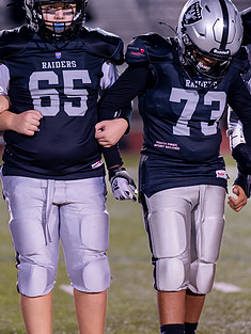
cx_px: 65
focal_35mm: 258
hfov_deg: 5.8
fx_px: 2493
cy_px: 176
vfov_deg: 7.7
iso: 500
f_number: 1.8
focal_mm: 135
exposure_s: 1/320
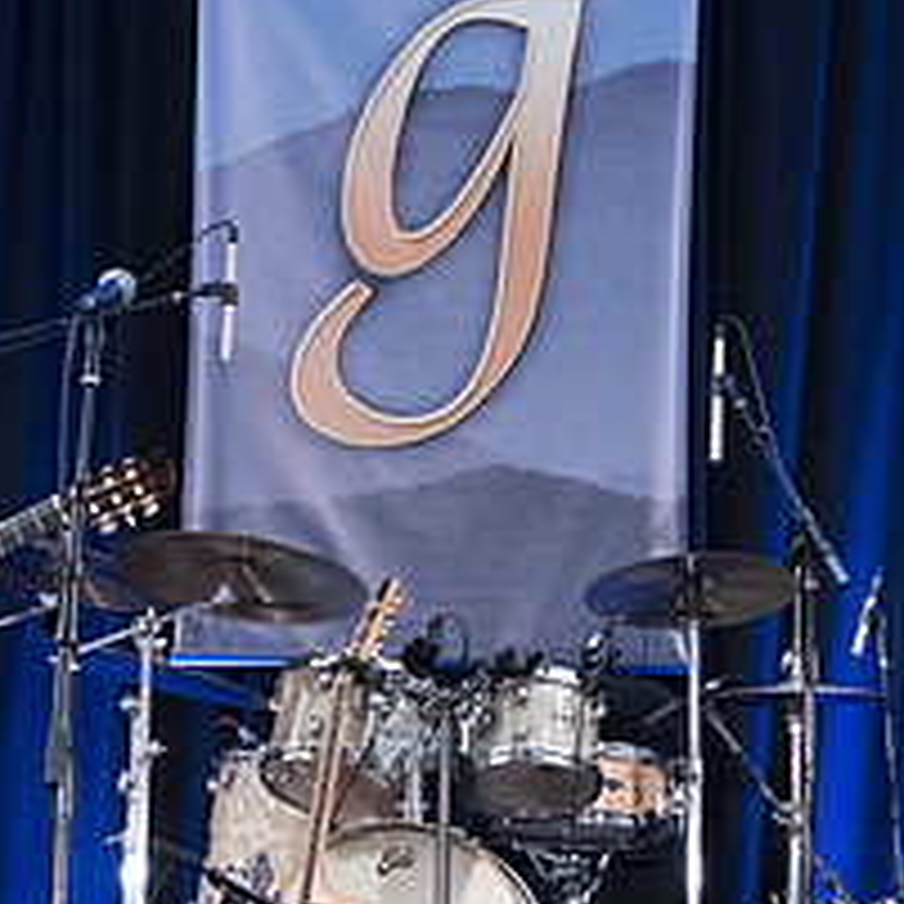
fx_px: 3516
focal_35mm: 119
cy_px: 628
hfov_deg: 14.6
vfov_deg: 14.6
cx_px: 523
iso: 6400
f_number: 4.5
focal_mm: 44
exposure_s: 1/200
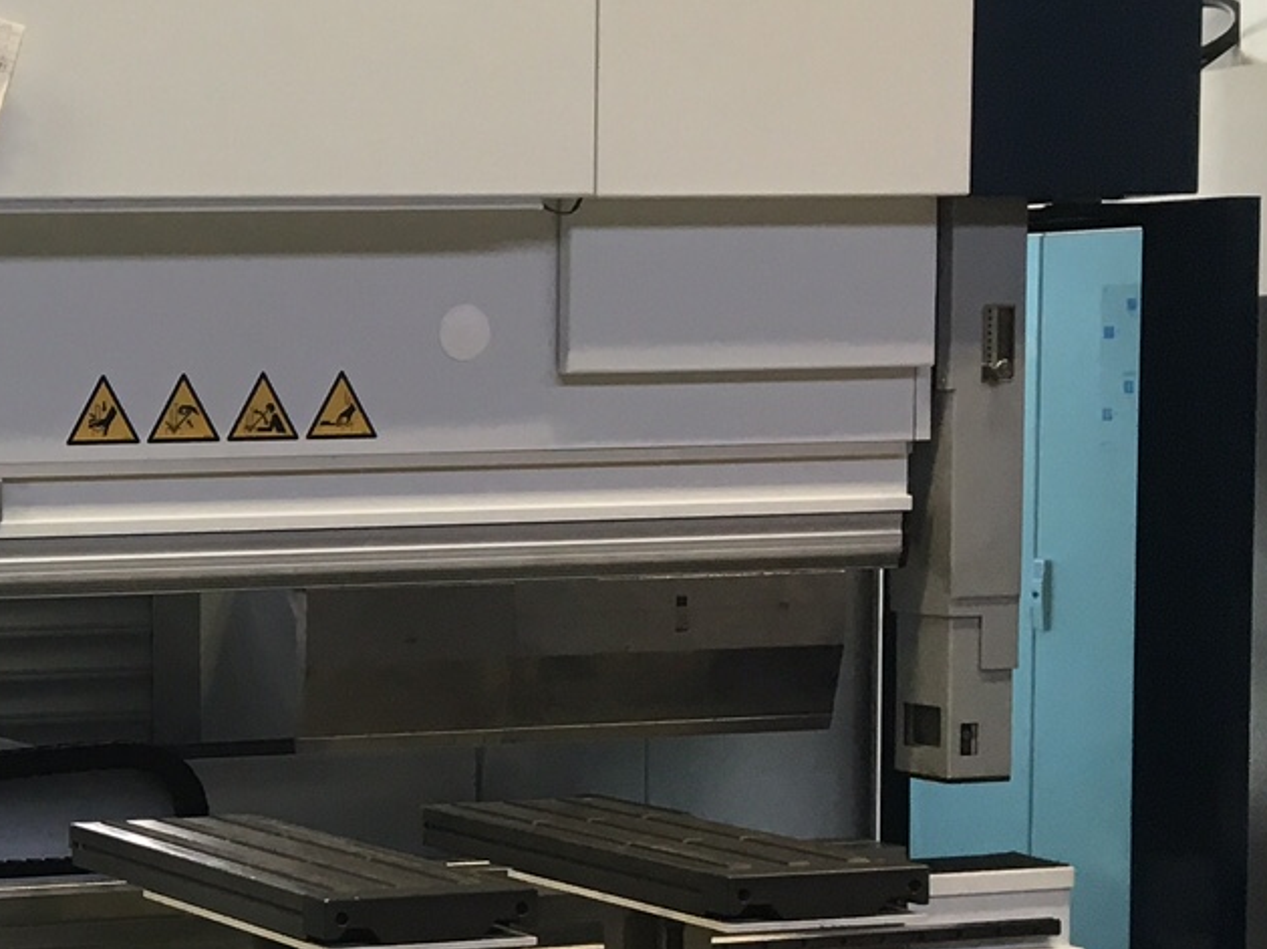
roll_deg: +0.7
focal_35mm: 93
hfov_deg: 19.1
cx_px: -510
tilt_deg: -3.3
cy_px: 613
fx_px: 3402
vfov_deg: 15.9
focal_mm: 4.15
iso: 40
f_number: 2.2
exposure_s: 1/33
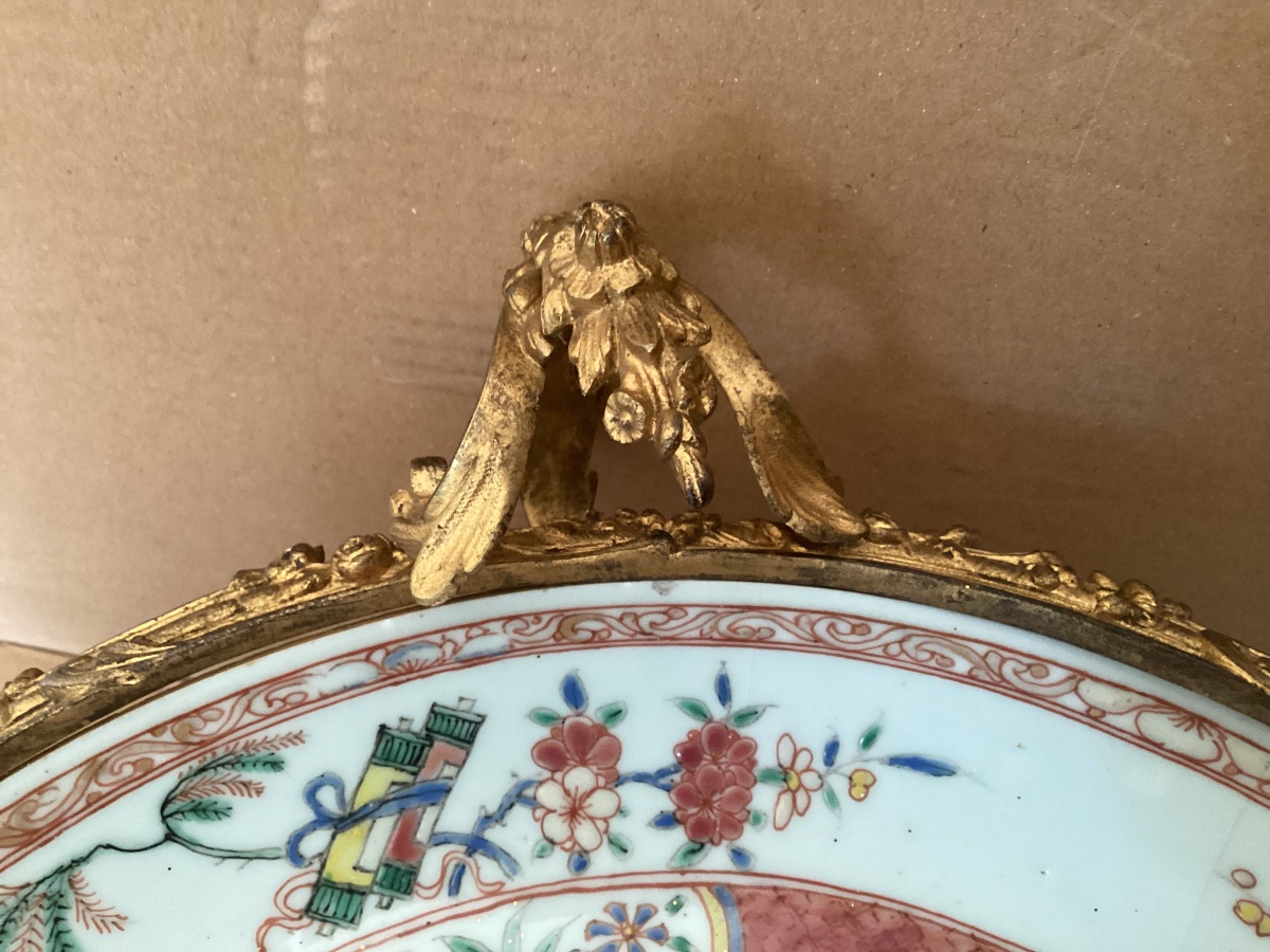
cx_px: 635
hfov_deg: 58.4
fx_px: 1137
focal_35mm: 31
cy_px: 476
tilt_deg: -53.6
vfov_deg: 45.4
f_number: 2.4
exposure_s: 1/30
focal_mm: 3.3
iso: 320
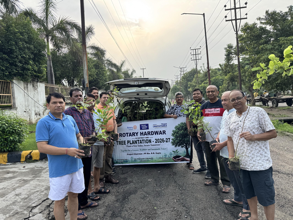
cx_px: 146
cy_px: 110
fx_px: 203
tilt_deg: -2.2
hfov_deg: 71.6
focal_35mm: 24
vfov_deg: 56.8
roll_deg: +4.6
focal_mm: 6.76
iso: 80
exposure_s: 1/980
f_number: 1.78
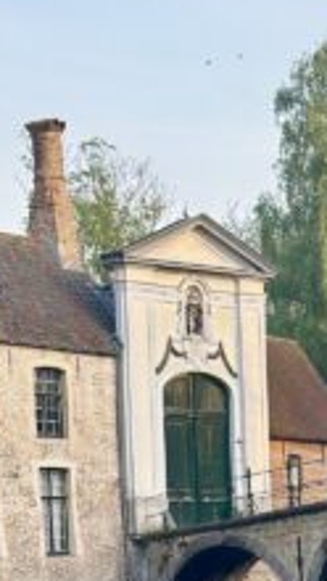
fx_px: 1832
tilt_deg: -1.4
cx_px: 378
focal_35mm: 119
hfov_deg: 10.1
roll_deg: +1.1
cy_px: 584
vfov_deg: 17.6
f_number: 1.78
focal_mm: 6.86
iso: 80
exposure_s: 1/467
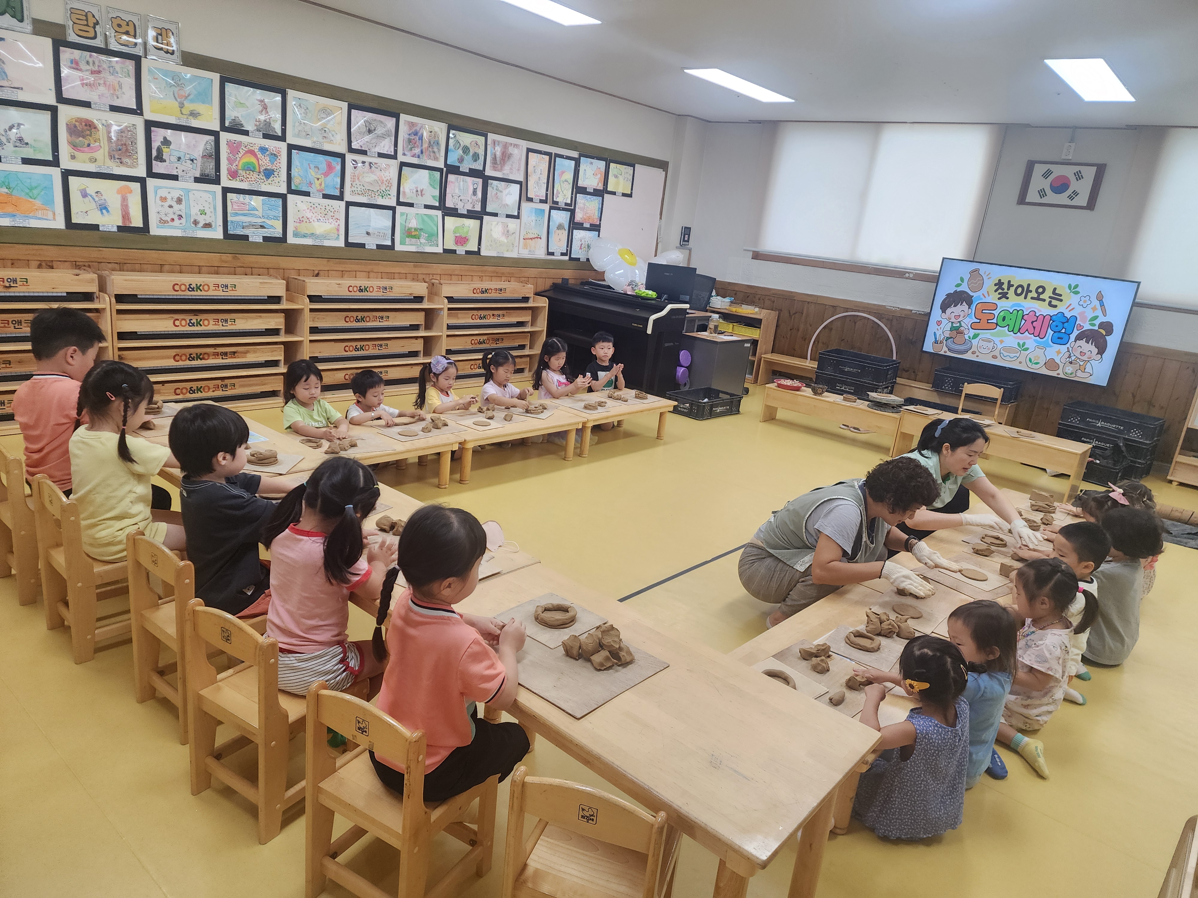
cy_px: 449
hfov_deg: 73.9
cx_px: 599
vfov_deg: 58.9
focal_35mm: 23
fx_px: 796
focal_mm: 6.4
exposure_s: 1/180
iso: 160
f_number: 1.8
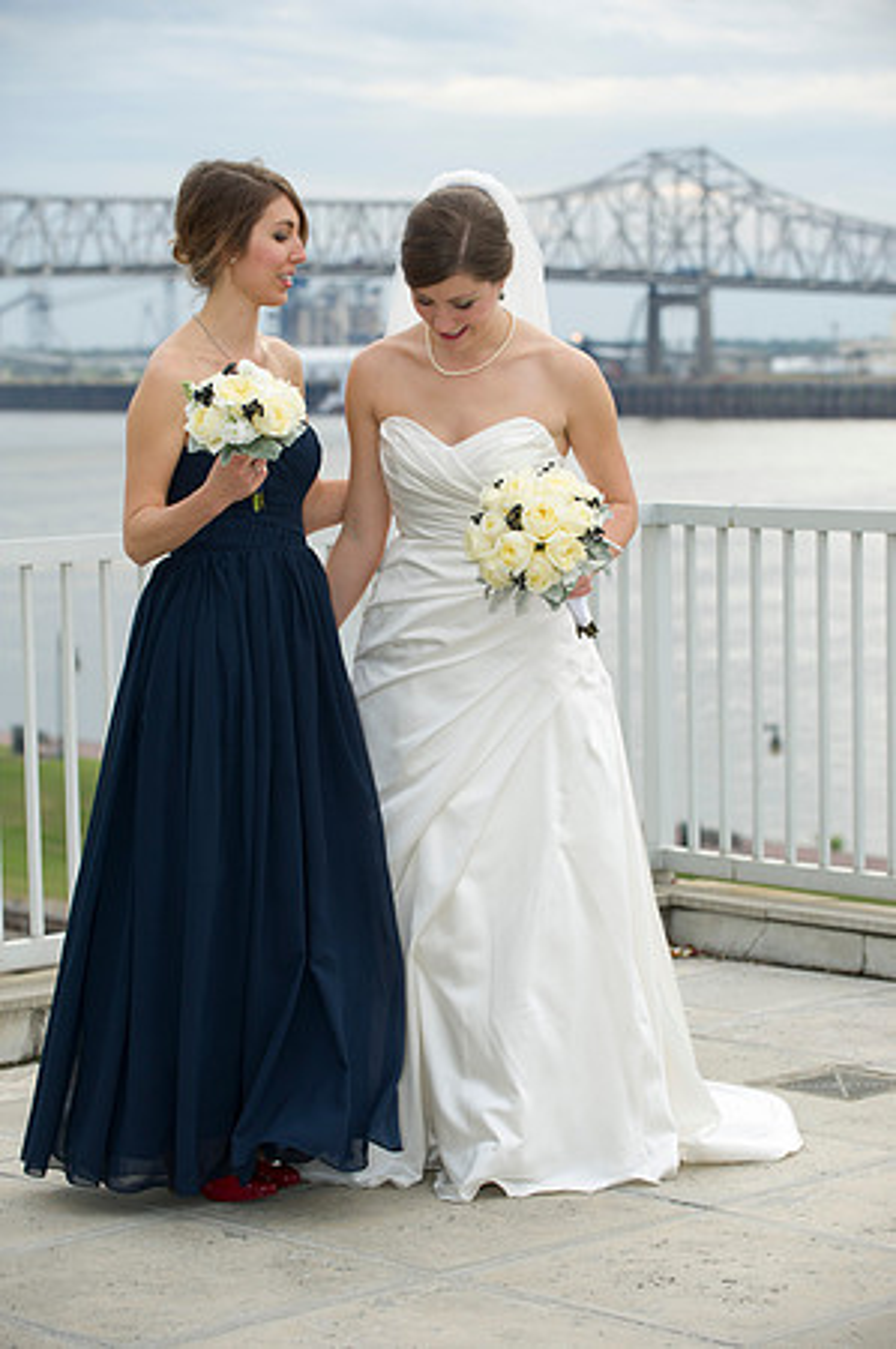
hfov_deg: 13.9
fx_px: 3667
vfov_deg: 20.8
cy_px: 674
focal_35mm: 98
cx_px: 448
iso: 200
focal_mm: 98
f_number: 4.5
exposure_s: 1/200
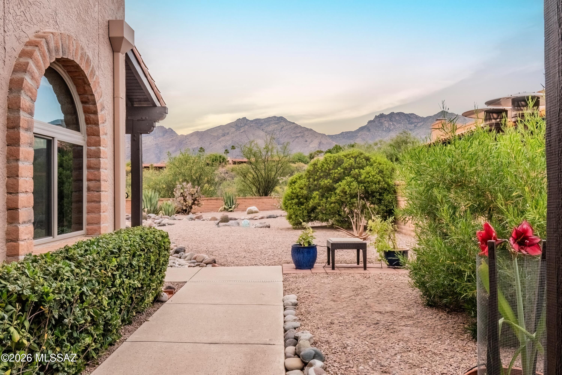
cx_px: 281
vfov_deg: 43.6
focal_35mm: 30
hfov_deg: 61.9
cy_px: 188
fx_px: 468
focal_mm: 20
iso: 400
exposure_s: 1/13
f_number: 20
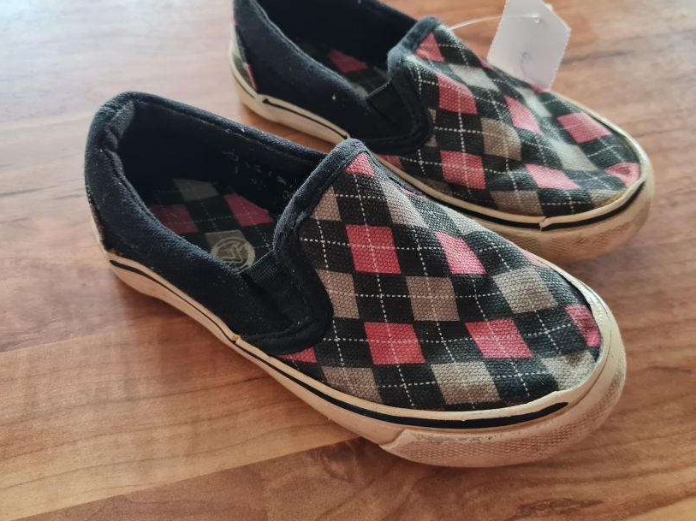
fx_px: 643
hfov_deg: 56.8
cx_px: 362
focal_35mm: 32
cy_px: 219
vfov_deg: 44.0
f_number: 1.8
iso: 320
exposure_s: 1/50
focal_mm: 5.4
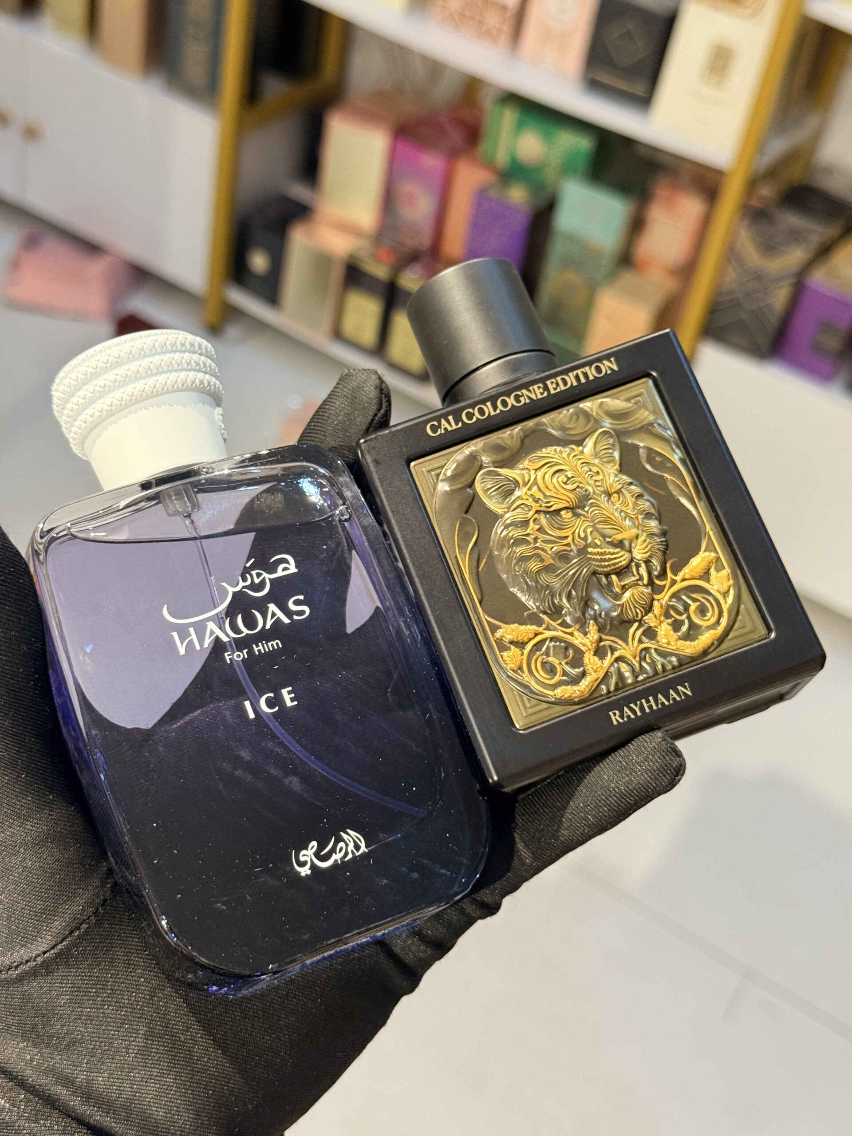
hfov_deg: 30.3
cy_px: 568
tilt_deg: -38.3
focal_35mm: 48
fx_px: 1575
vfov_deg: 39.7
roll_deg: -13.4
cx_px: 426
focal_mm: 6.76
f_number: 1.78
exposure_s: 1/33
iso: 250
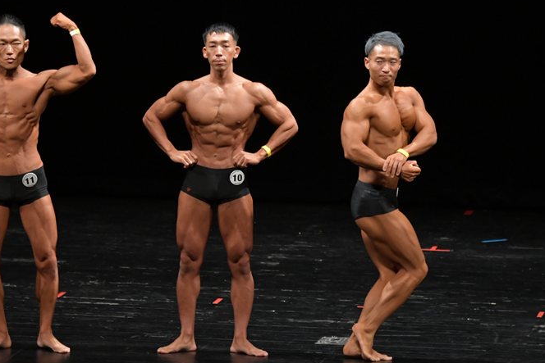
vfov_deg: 4.9
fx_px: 4240
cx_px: 229
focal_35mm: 280
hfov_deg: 7.4
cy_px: 174
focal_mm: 160
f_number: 5.6
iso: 3200
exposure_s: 1/400
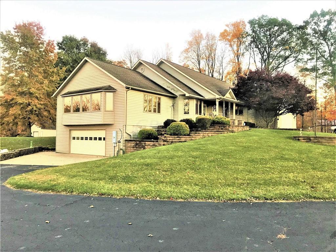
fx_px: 272
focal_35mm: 28
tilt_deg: +2.6
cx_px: 168
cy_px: 126
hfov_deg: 63.4
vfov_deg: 49.7
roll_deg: +0.0
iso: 32
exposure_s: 1/40
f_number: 1.8
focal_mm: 3.99
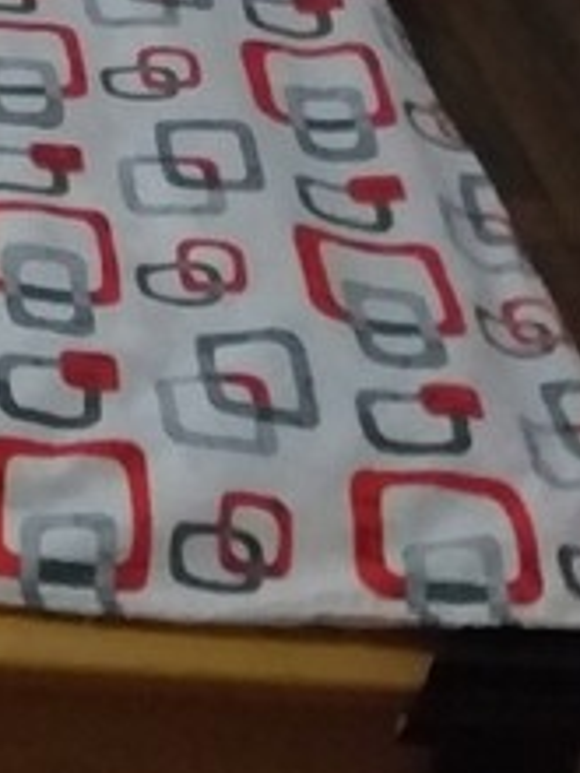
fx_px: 2703
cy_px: -524
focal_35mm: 121
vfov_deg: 14.7
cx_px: -742
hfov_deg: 10.7
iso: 500
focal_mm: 3.93
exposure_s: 1/17
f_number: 1.7
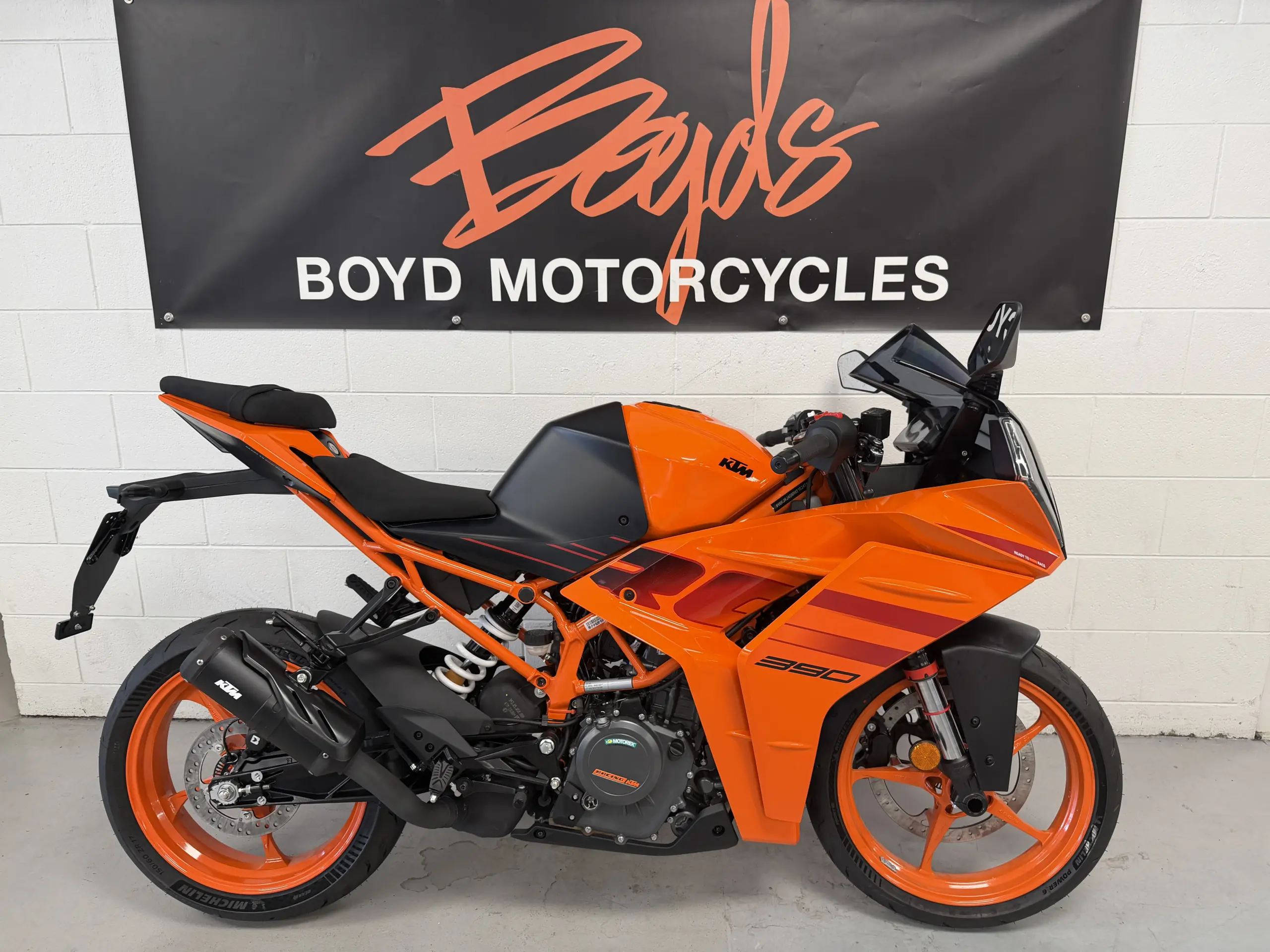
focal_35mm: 24
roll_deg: +0.9
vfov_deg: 56.8
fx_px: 881
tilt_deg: -14.8
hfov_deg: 71.6
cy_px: 476
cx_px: 635
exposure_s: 1/100
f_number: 1.78
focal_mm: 6.76
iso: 160
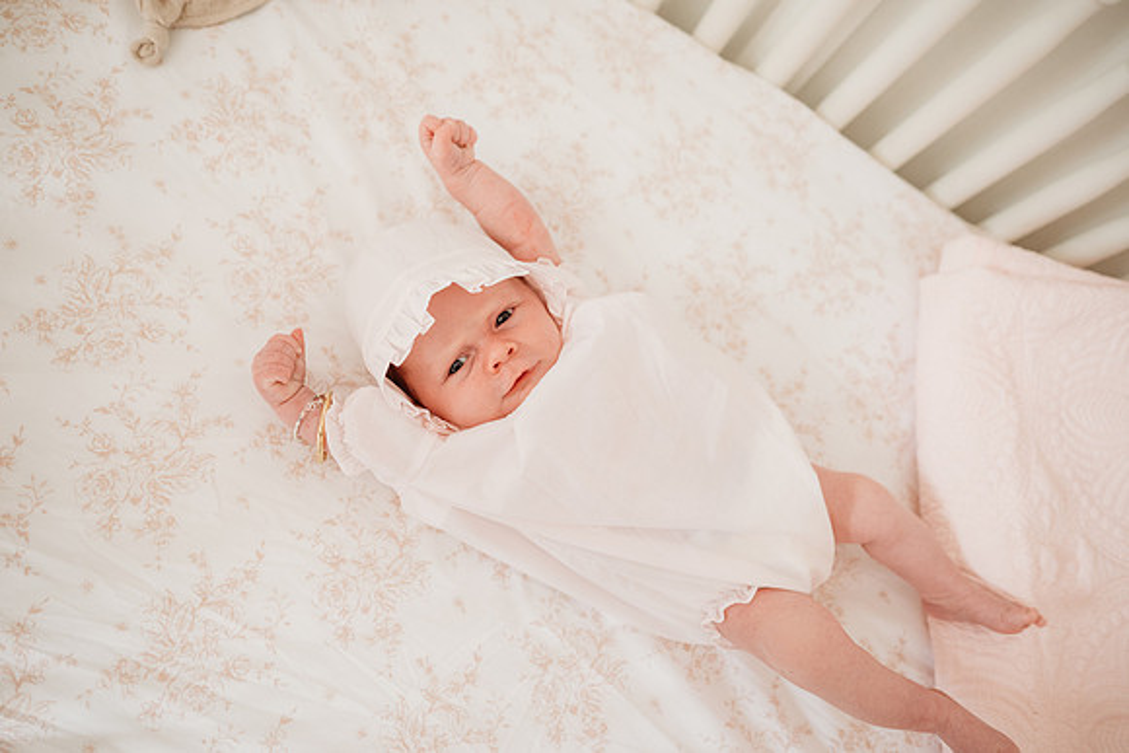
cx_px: 564
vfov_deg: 53.2
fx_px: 753
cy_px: 376
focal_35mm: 24
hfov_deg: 73.7
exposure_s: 1/200
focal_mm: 24
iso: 1600
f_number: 2.8
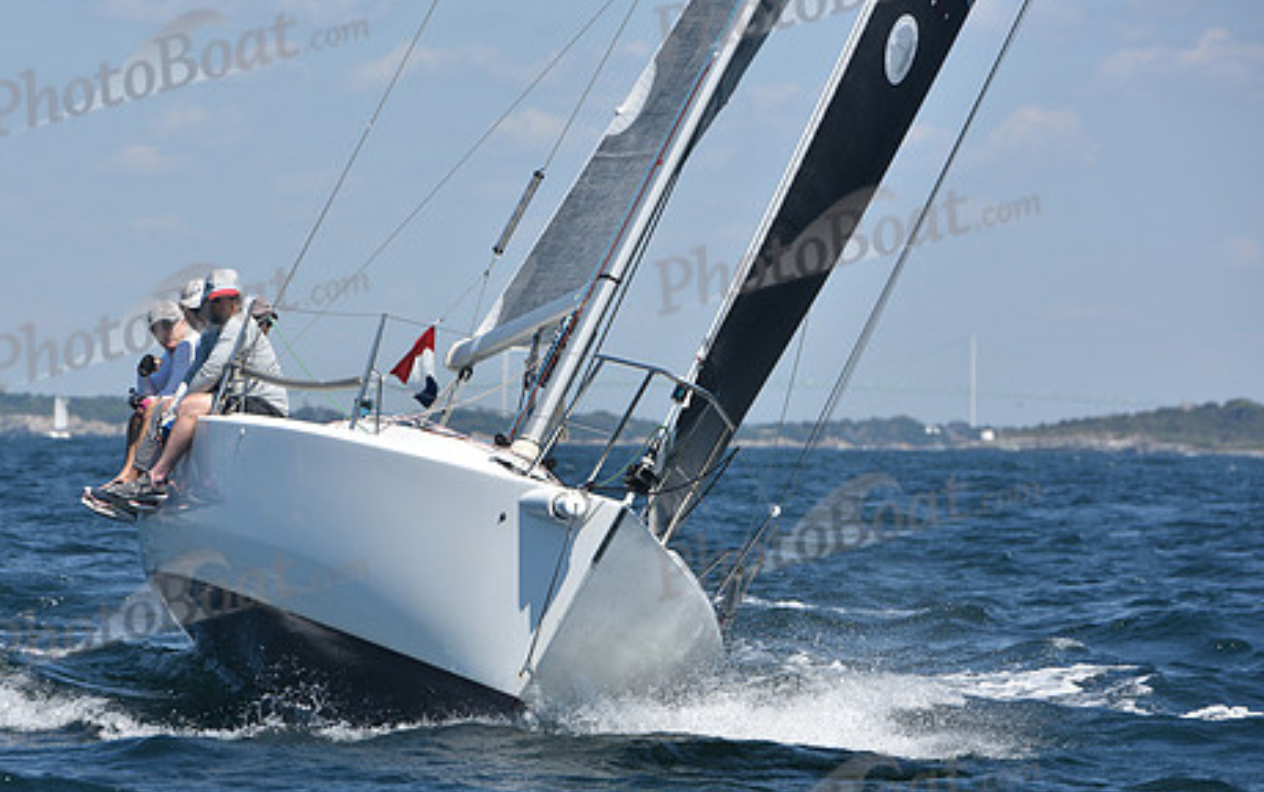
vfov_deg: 5.1
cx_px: 514
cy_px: 425
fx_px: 8857
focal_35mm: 257
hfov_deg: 8.2
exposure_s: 1/1000
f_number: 8
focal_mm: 200
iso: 200
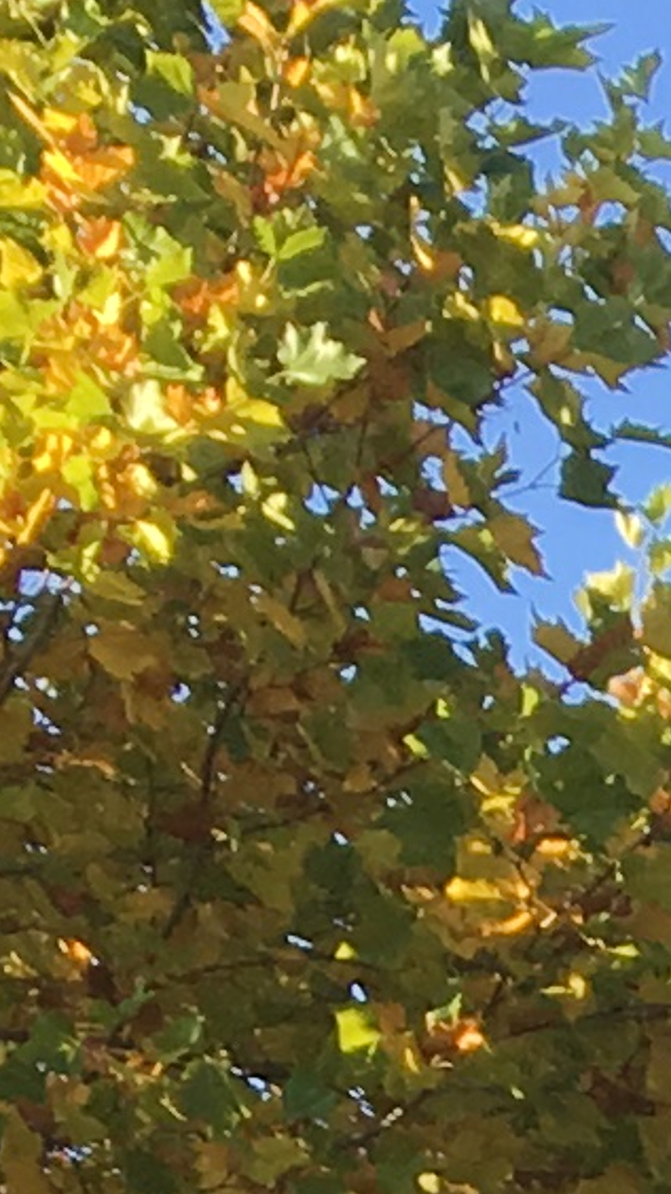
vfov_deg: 8.4
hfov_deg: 5.0
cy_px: 3188
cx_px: 2290
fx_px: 7153
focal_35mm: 226
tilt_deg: +5.1
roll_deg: +1.3
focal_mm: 4.15
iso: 25
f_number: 2.2
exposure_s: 1/444
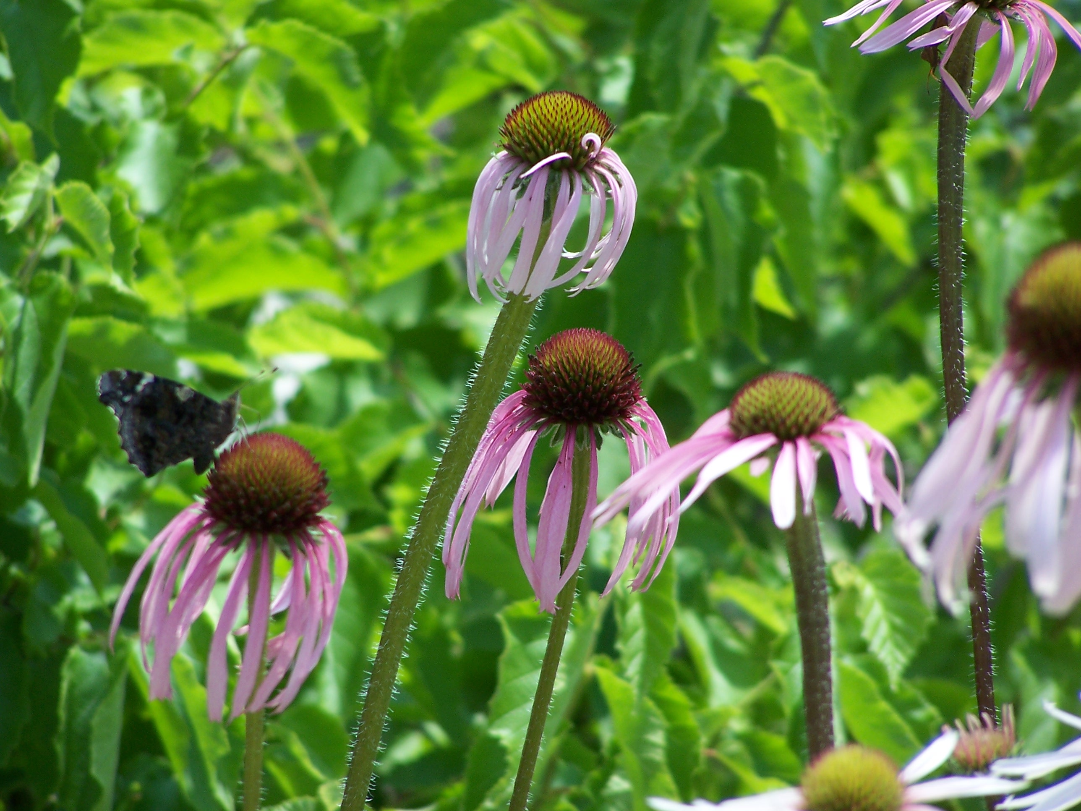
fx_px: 11867
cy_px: 406
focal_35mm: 380
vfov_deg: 3.9
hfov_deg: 5.2
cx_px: 540
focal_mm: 63
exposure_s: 1/750
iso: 80
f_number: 3.7
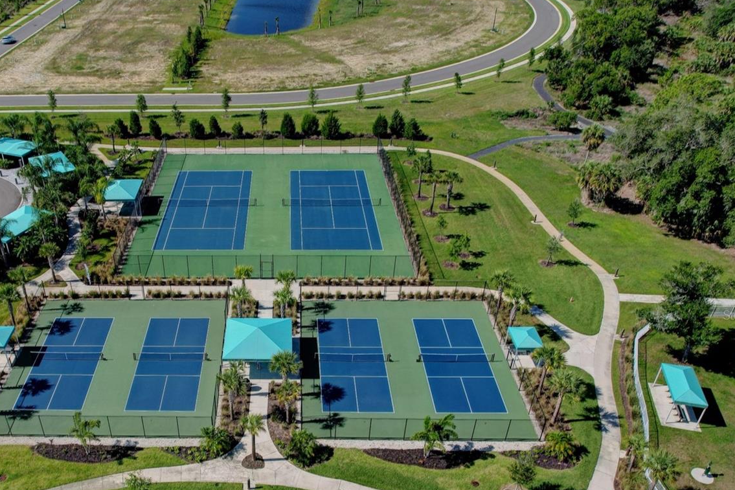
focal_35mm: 31
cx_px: 263
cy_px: 315
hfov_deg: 59.3
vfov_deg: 41.9
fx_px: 633
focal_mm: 8.4
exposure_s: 1/2500
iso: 140
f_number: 2.8
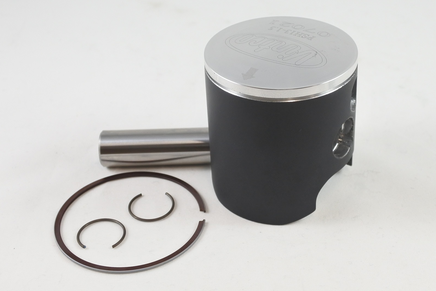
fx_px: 448
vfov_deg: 35.9
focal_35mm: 37
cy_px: 143
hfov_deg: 51.9
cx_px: 217
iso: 400
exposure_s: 1/125
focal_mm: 13.7
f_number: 4
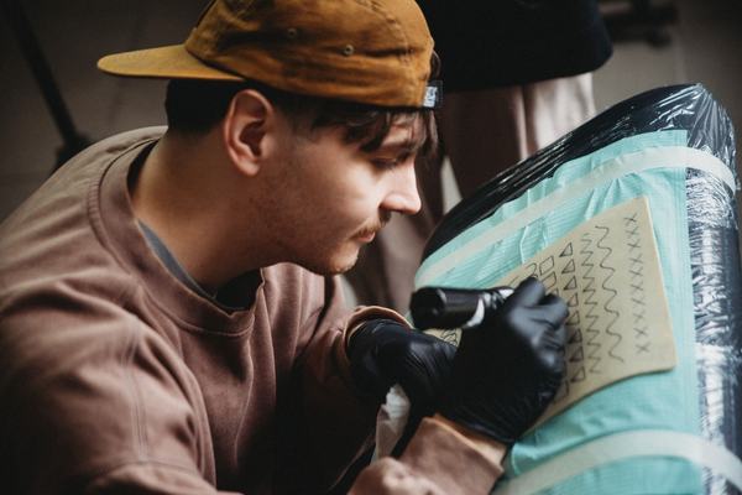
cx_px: 371
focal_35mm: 50
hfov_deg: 39.6
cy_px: 248
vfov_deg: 27.0
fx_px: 1030
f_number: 2.8
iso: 250
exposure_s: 1/160
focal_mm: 50
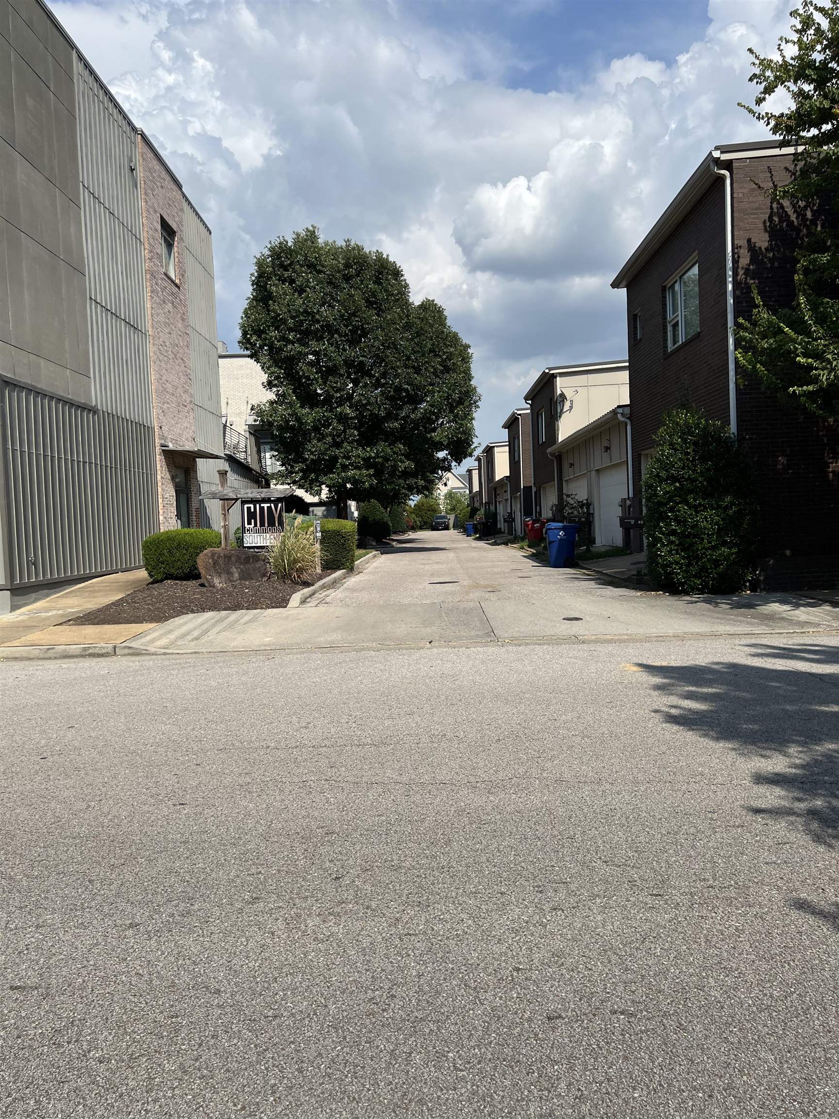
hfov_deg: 53.1
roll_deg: -0.5
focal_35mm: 26
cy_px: 560
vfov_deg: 67.3
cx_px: 420
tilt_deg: -1.4
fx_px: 840
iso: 50
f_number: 1.5
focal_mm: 5.7
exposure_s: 1/6579
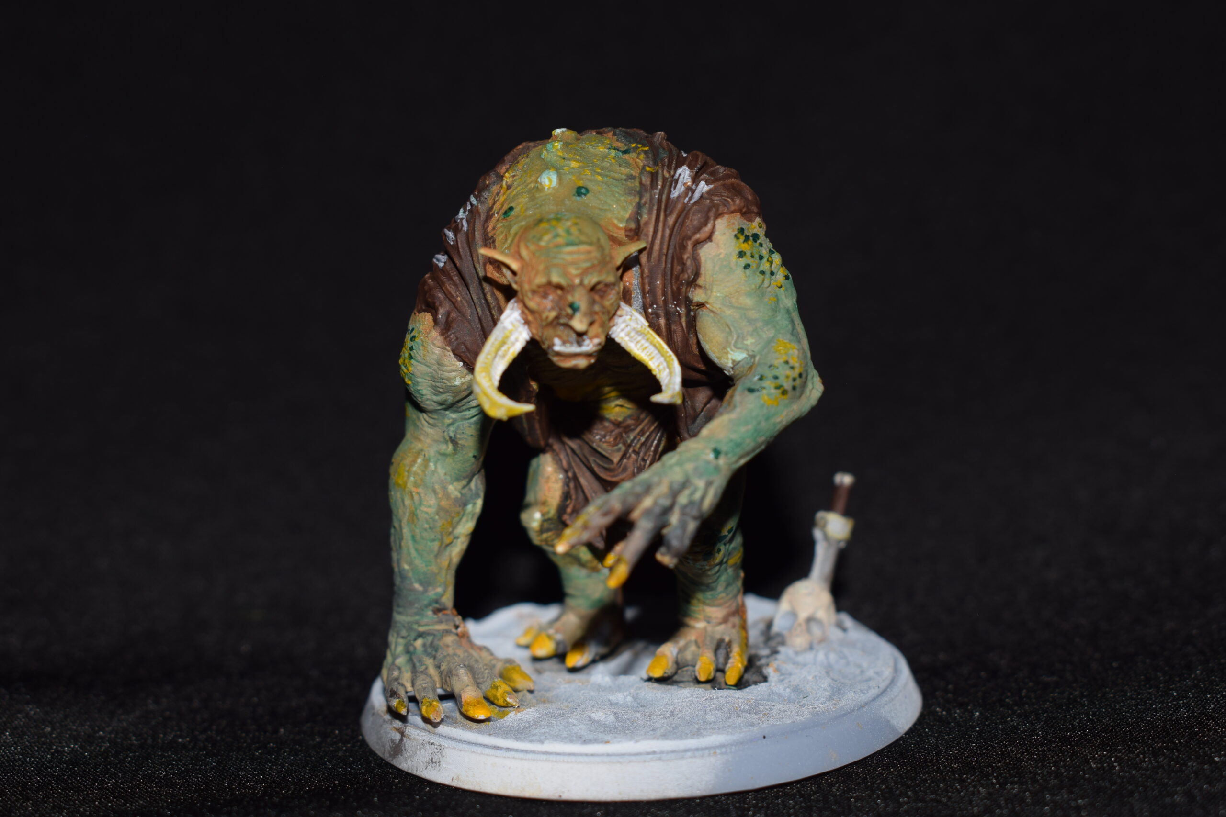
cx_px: 613
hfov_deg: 29.9
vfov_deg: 20.2
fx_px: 2299
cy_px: 408
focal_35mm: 68
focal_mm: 45
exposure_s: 1/60
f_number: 8
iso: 100
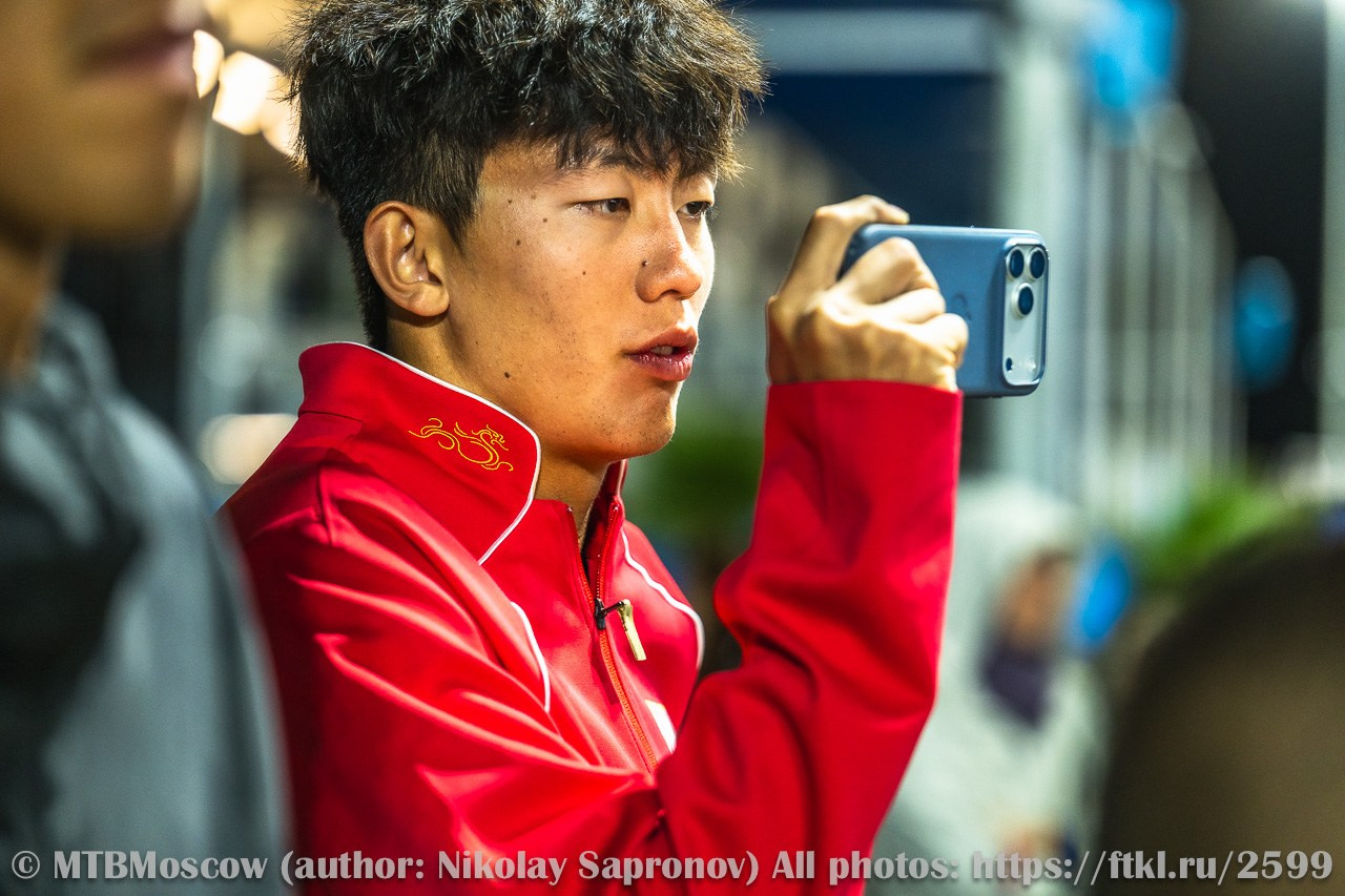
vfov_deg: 11.0
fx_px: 4669
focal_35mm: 125
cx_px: 672
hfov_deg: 16.4
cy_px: 448
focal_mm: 125
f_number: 3.2
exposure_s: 1/250
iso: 1600
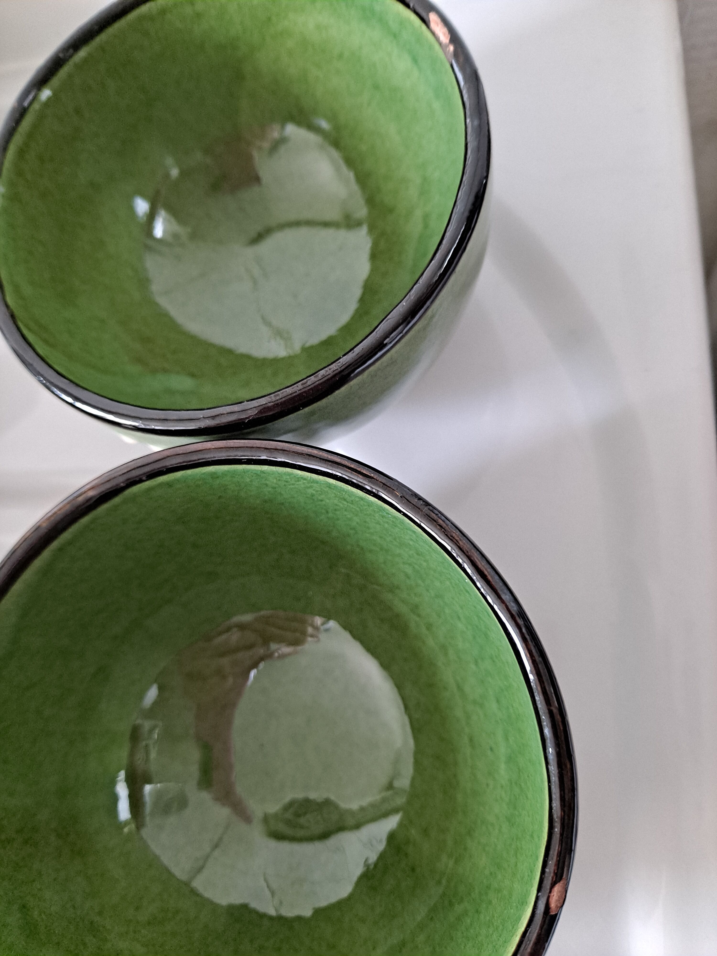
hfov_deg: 54.9
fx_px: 690
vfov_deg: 69.4
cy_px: 478
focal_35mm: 25
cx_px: 358
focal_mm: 4.6
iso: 400
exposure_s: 1/33
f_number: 2
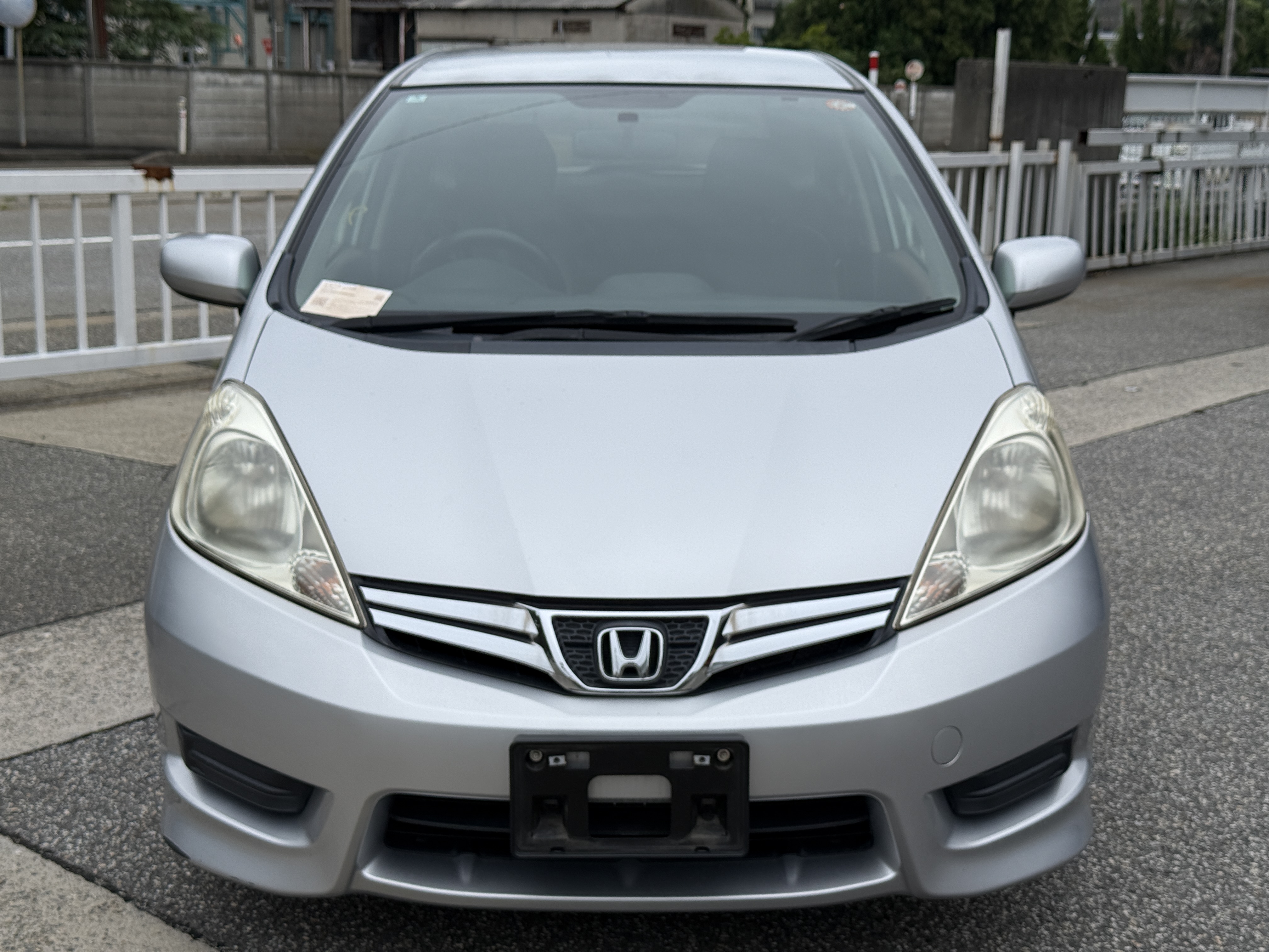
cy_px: 476
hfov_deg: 39.7
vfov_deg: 30.3
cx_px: 634
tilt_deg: -12.3
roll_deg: -1.7
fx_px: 1760
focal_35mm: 48
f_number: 1.78
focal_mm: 6.76
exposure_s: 1/1264
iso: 64
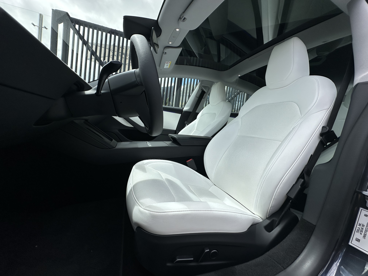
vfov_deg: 85.7
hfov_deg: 102.1
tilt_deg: -3.7
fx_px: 149
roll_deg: -7.4
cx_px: 184
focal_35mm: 14
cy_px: 138
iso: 40
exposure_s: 1/1667
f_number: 2.2
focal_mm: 2.22
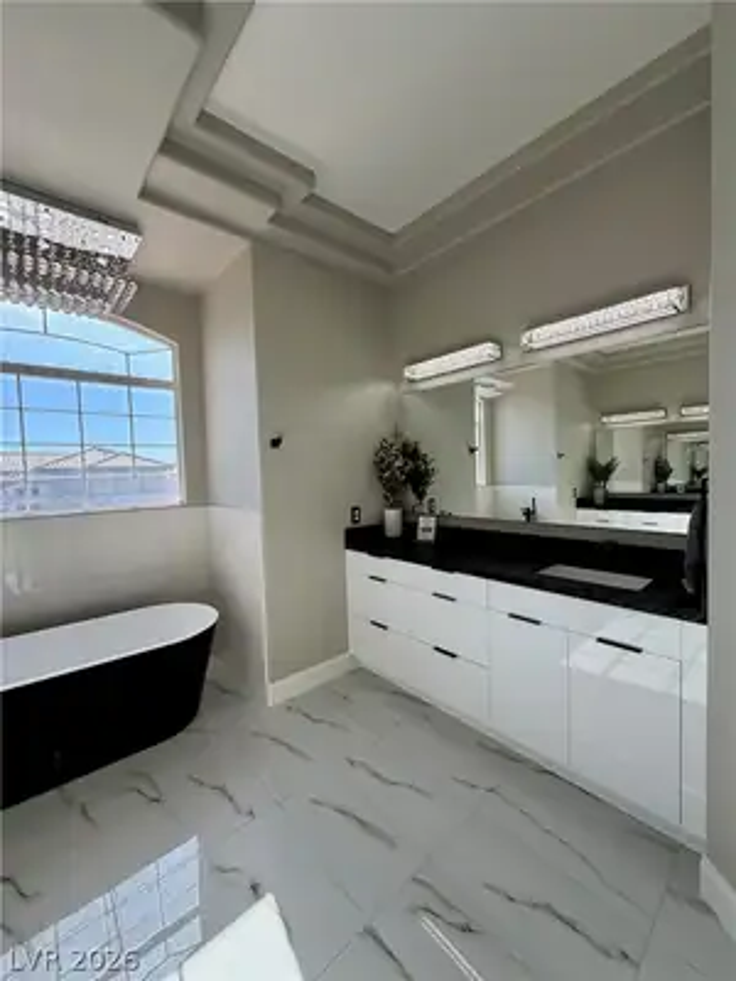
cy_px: 490
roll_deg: +1.8
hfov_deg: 85.7
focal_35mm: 14
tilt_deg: -2.6
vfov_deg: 102.1
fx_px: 397
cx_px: 368
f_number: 2.2
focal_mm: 2.22
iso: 64
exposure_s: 1/502
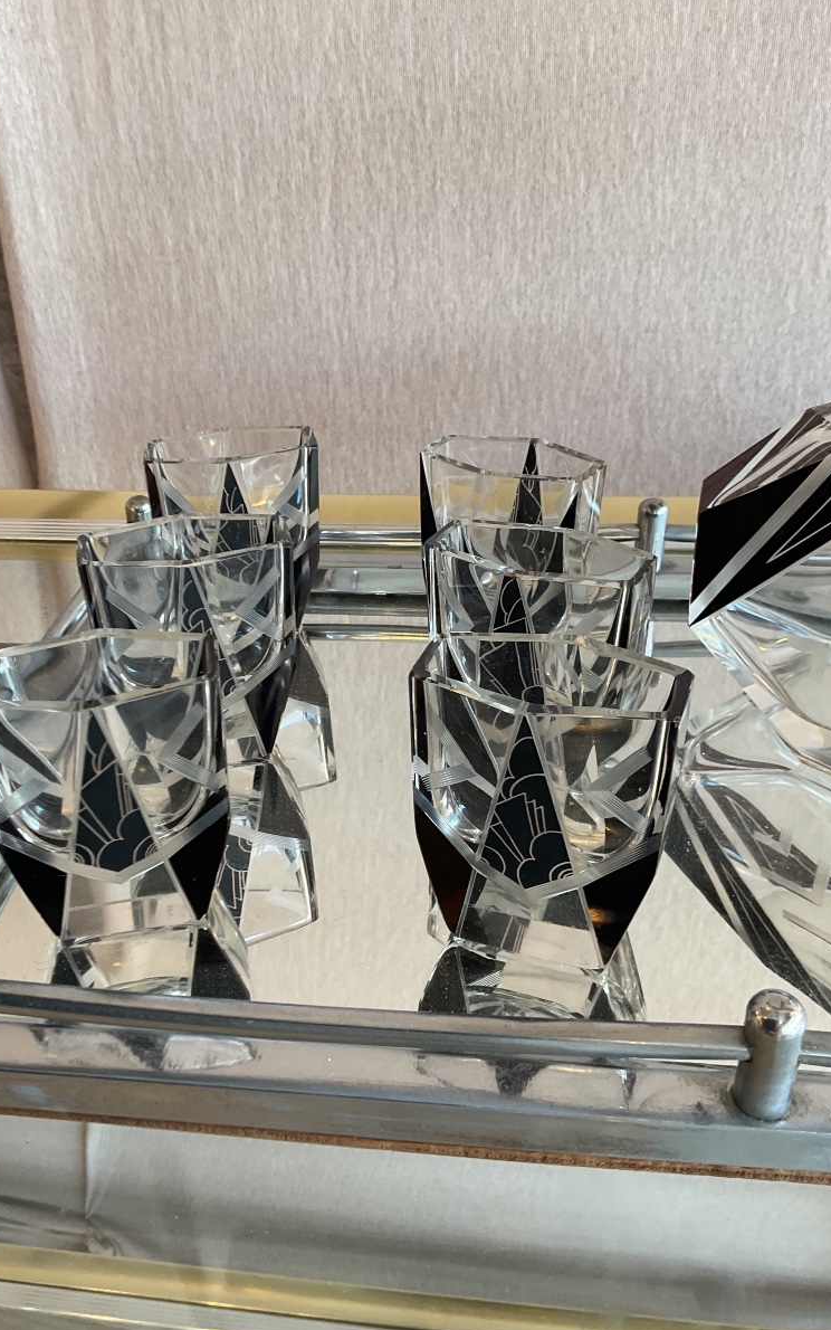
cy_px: 666
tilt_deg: -26.8
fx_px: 1123
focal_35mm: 31
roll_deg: +2.6
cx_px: 363
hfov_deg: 40.5
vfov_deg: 61.2
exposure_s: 1/100
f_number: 1.8
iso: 40
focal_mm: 3
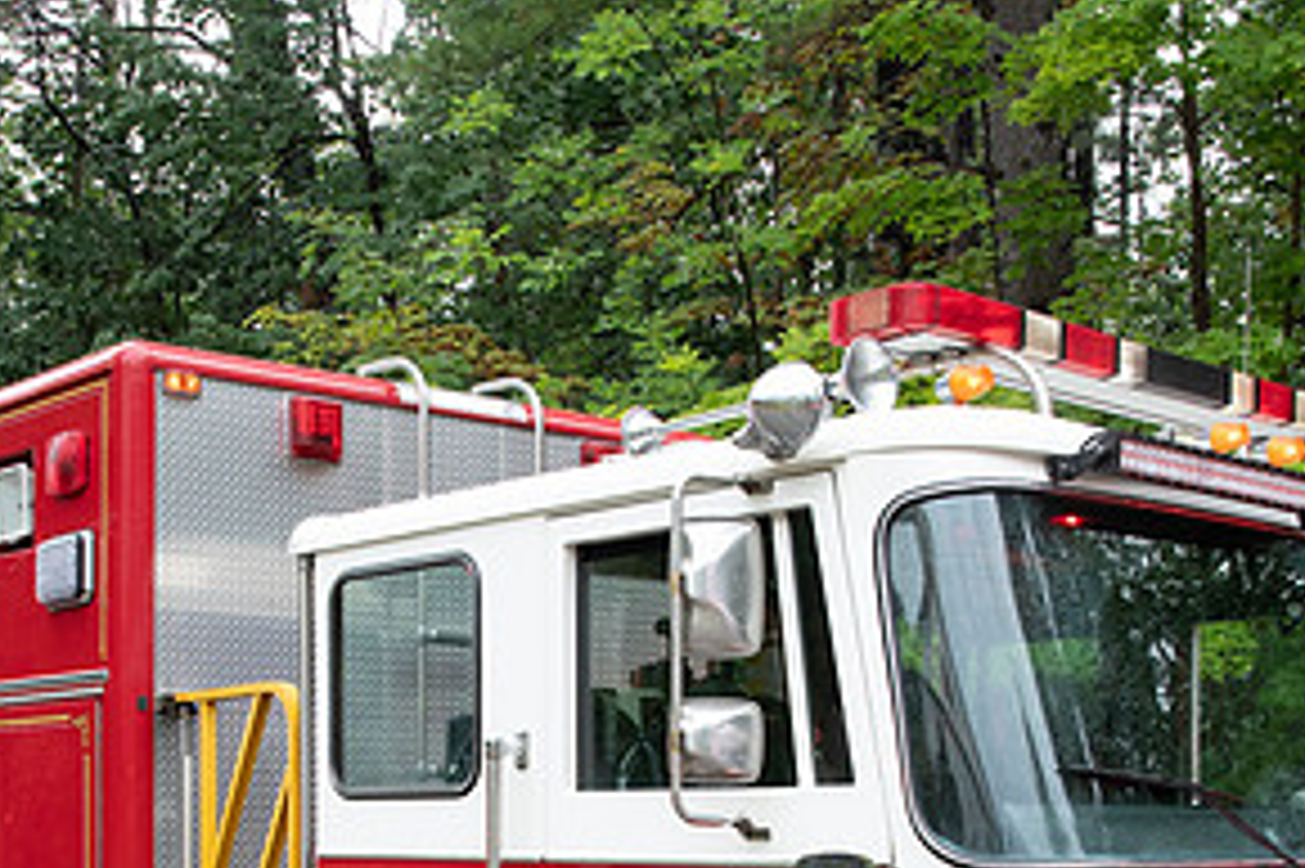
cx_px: 518
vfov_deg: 24.1
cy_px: 839
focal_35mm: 54
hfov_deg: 36.7
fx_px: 1956
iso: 1000
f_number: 6.3
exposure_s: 1/80
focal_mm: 18
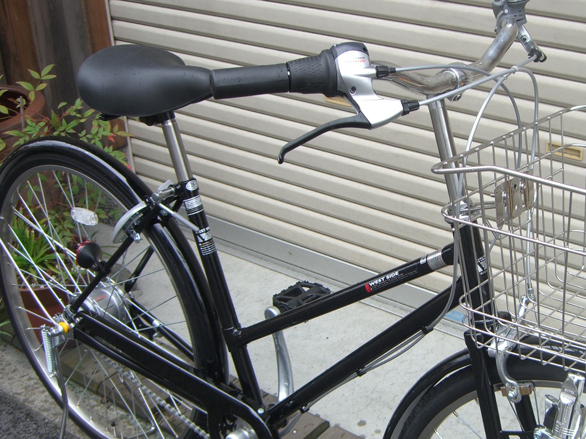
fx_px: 948
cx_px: 399
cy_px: 267
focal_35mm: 56
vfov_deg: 26.0
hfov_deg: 34.0
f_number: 2.8
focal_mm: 7.9
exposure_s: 1/160
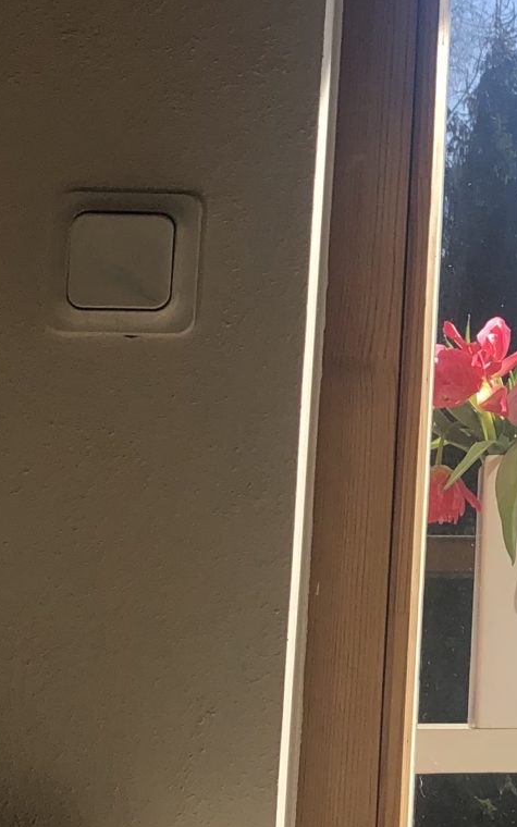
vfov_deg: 20.5
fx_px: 2254
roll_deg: -0.1
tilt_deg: +14.4
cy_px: 151
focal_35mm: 100
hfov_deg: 12.5
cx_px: 767
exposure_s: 1/889
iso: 20
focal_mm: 3.99
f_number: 1.8
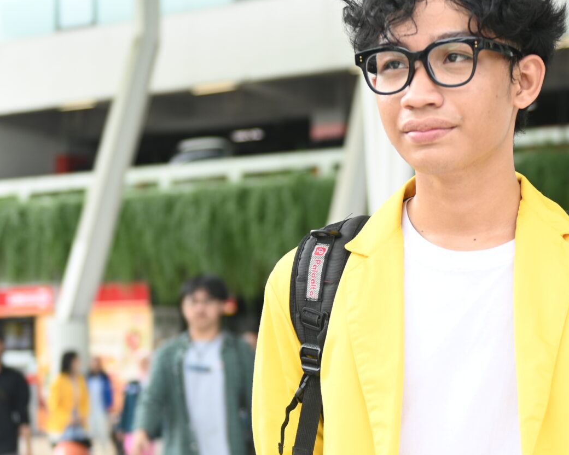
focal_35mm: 97
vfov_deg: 15.8
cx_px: 420
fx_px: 1633
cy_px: 294
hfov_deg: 19.6
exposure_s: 1/250
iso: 100
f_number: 2.8
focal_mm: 42
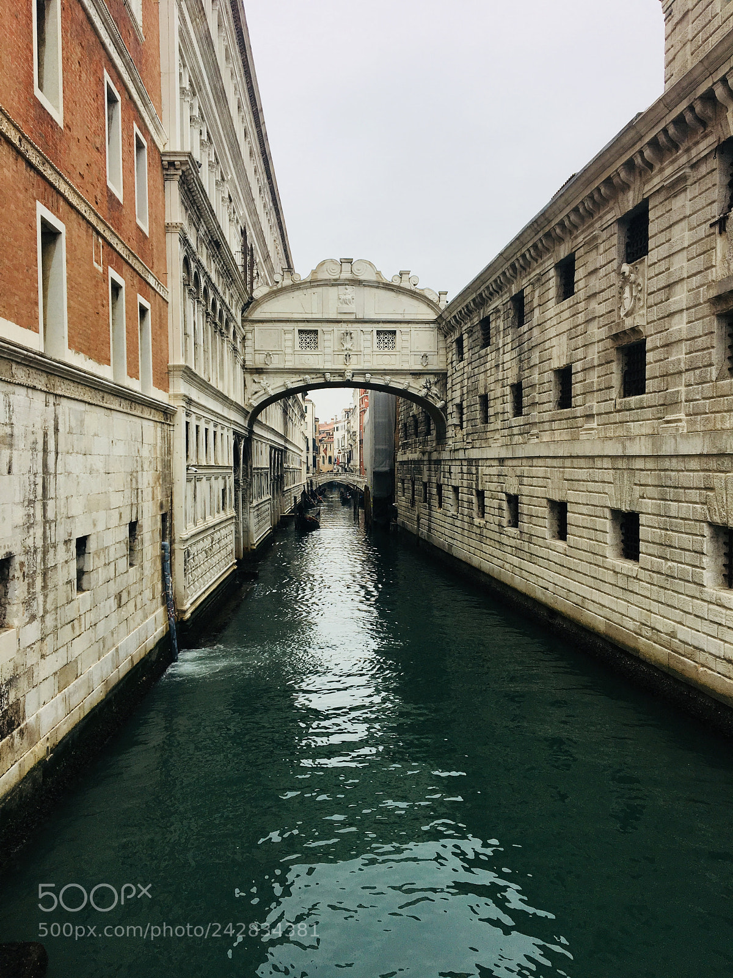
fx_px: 819
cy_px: 489
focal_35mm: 29
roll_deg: +0.1
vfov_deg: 61.7
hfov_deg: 48.2
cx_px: 366
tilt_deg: -1.2
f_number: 2.2
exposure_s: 1/371
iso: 25
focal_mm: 4.15
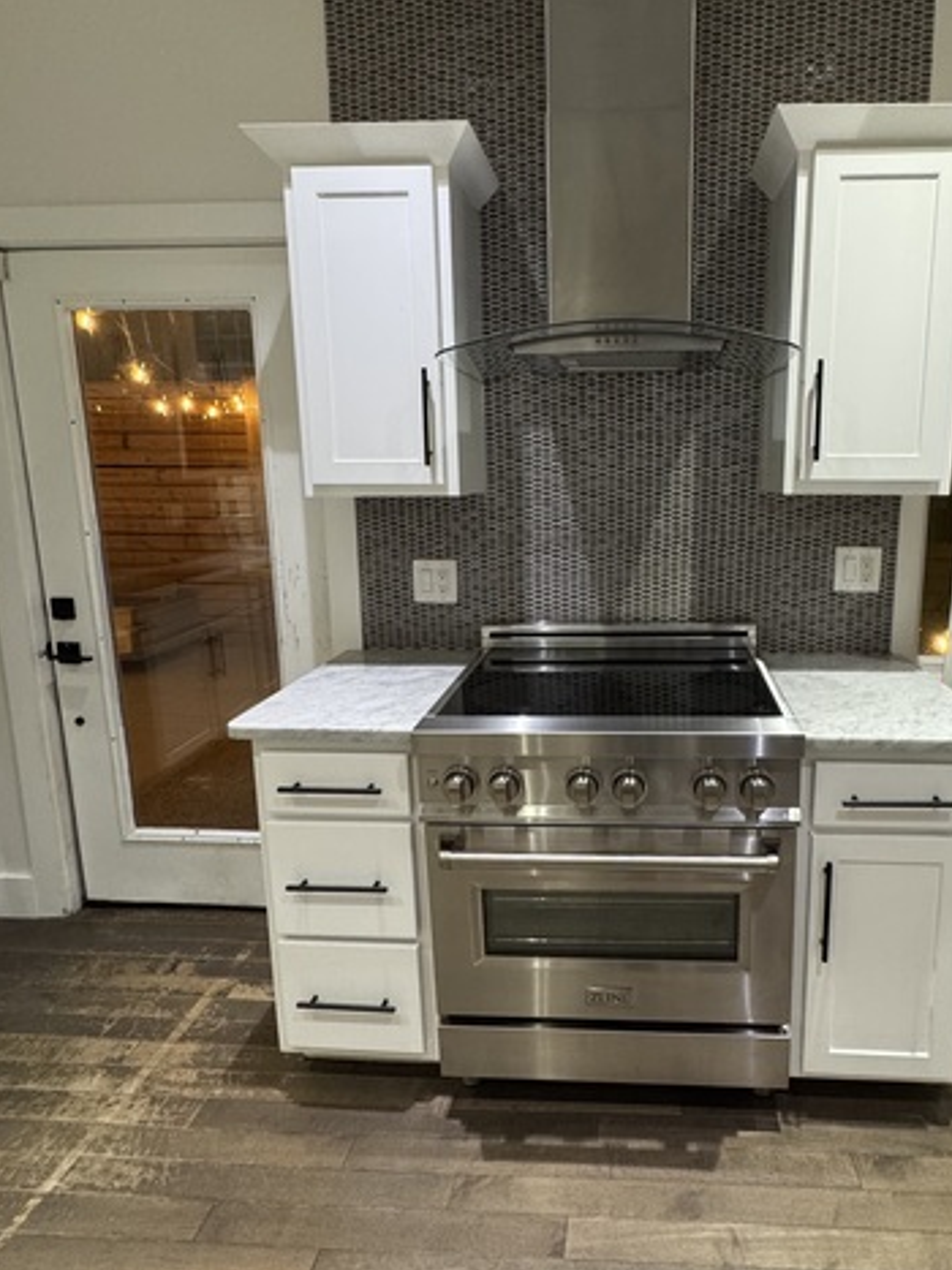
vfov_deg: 81.6
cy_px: 591
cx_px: 601
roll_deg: +0.9
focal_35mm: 20
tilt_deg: -9.0
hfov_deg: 64.9
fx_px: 734
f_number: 2.2
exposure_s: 1/60
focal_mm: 2.22
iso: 500
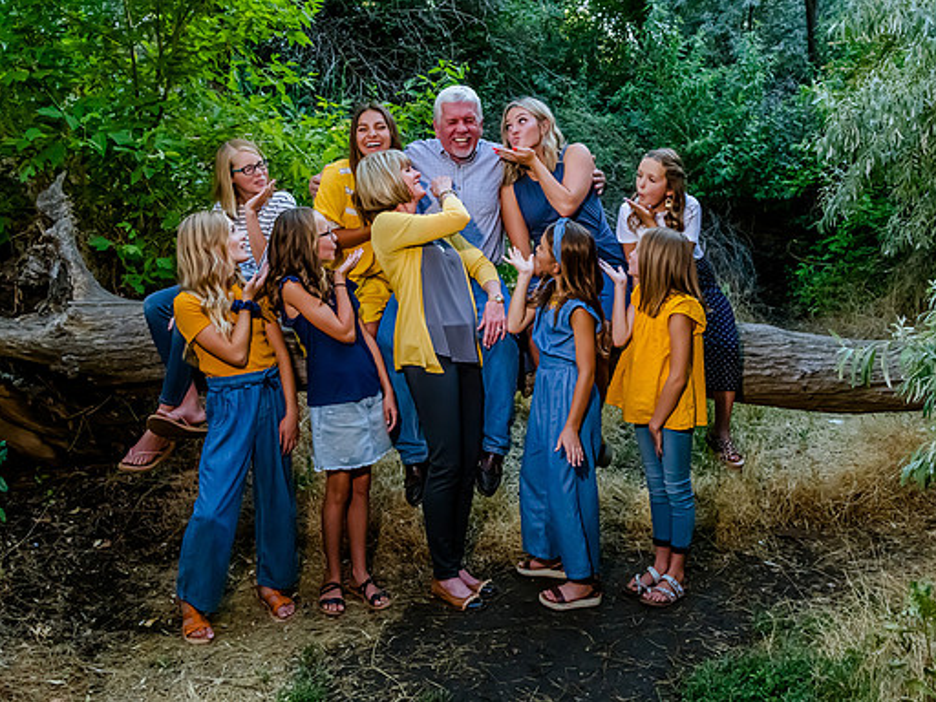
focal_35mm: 32
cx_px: 487
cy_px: 328
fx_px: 865
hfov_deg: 56.8
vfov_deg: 44.1
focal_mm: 24
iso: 4000
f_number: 9
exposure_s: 1/320
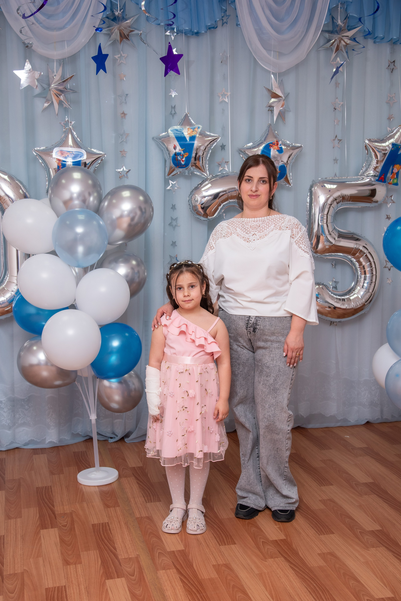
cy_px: 300
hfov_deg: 28.1
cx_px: 200
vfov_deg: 41.1
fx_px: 801
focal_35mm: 48
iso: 640
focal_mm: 48
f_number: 7.1
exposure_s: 1/160
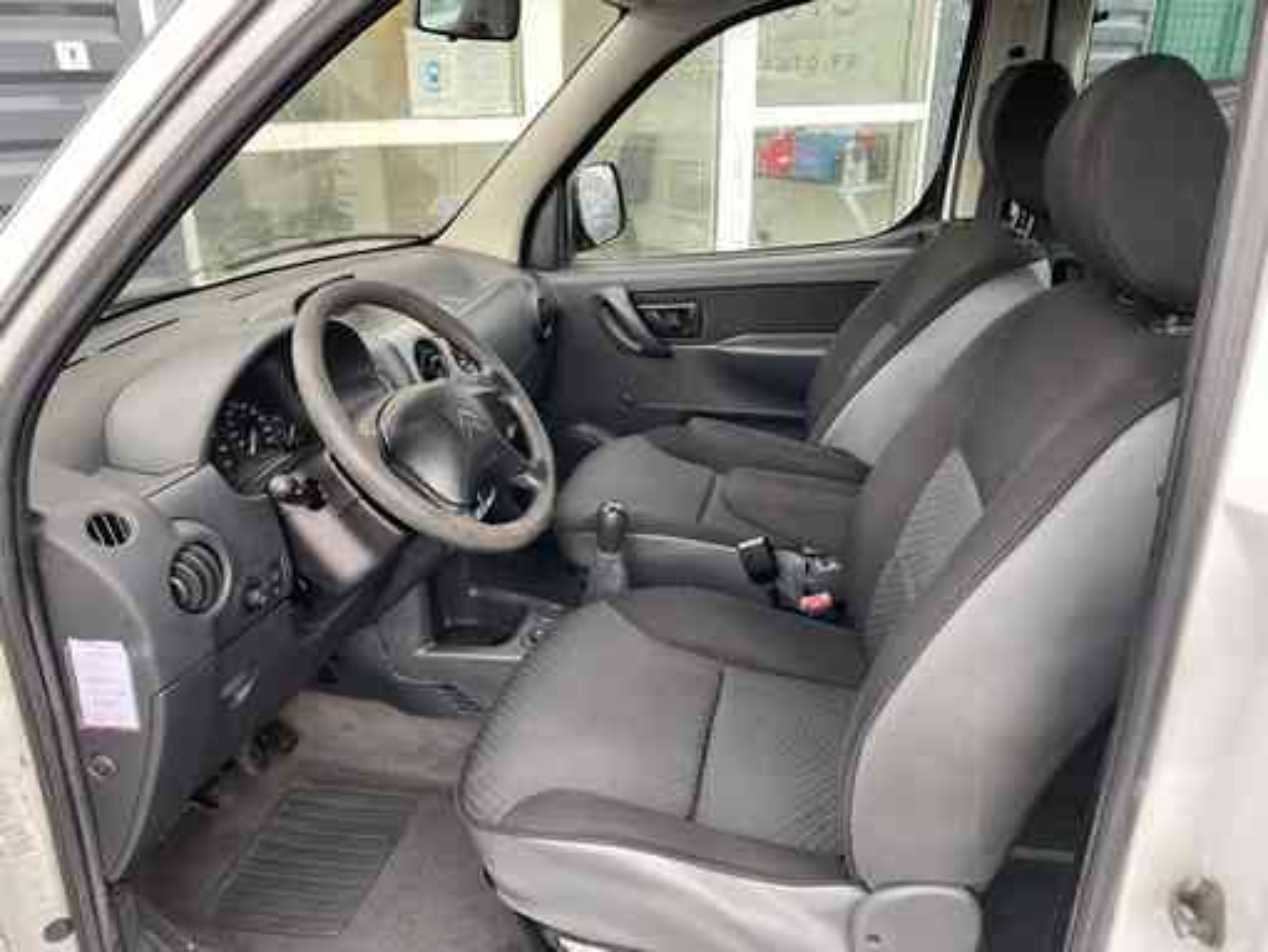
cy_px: 476
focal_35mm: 26
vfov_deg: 53.1
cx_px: 634
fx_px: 953
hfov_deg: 67.3
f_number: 1.8
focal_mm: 4.25
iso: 100
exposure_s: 1/121
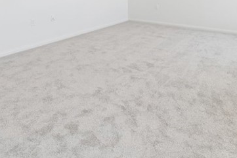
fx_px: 224
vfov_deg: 32.9
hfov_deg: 55.2
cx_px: 146
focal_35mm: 34
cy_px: -25
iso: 125
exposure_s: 1/30
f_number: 8
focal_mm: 12
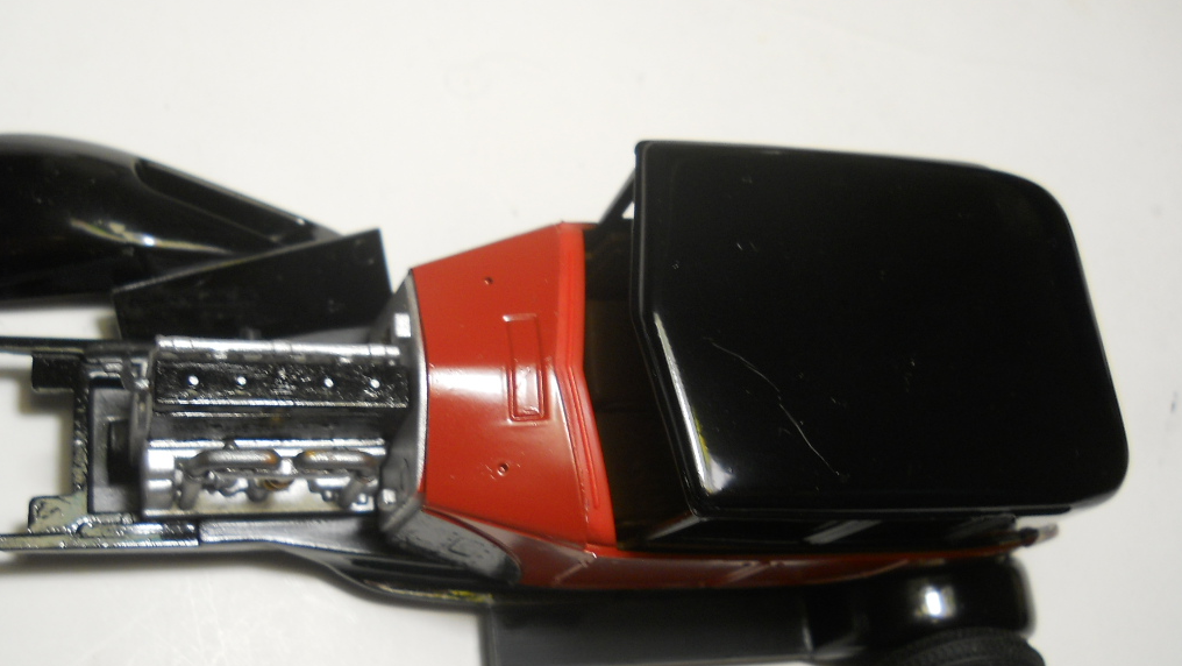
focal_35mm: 45
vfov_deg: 26.5
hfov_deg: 45.5
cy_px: 392
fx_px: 1411
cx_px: 590
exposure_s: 1/30
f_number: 3.1
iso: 125
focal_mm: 6.72
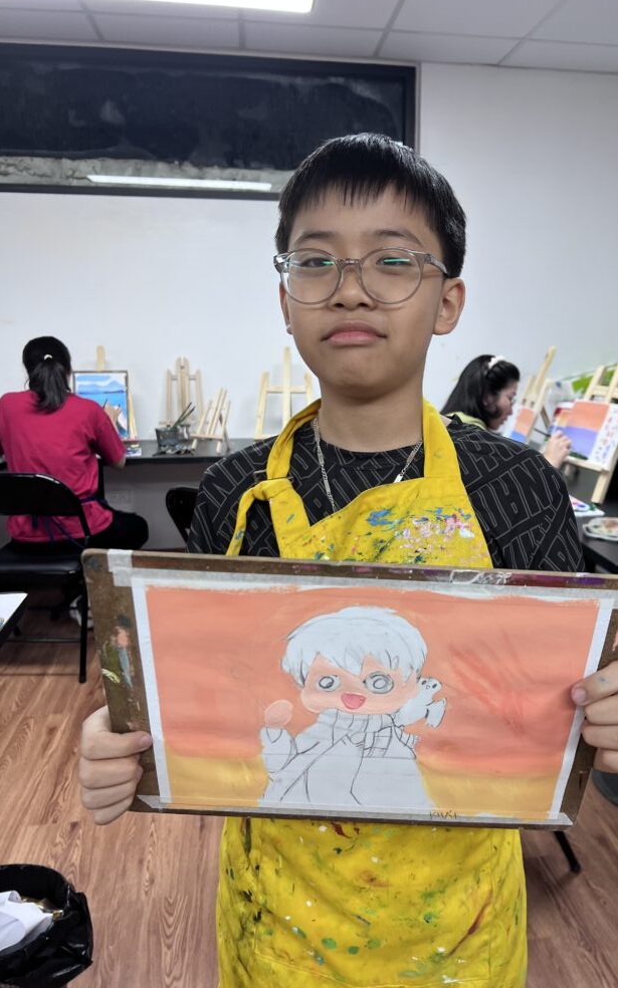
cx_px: 375
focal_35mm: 28
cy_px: 494
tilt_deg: -10.3
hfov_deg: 44.3
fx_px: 755
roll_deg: +0.9
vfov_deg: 66.5
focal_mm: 5.7
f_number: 1.5
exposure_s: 1/100
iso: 80
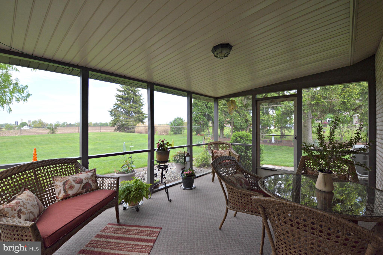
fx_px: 159
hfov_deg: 100.4
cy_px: 128
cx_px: 192
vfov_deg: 77.2
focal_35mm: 15
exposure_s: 1/125
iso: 360
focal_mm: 10
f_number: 8
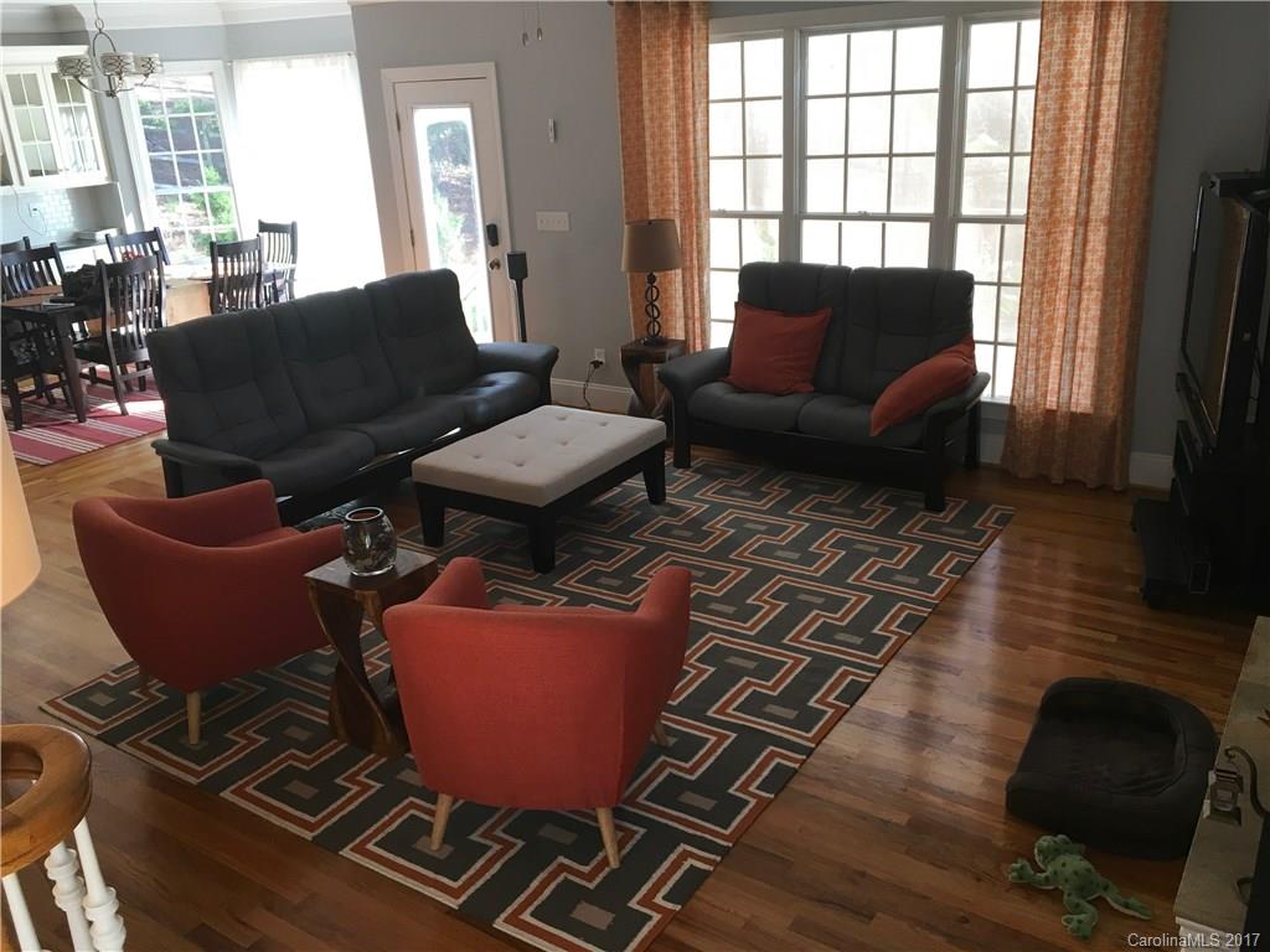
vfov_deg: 48.2
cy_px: 476
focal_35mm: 29
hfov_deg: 61.7
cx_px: 635
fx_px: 1064
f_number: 2.2
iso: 25
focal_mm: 4.15
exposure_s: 1/40
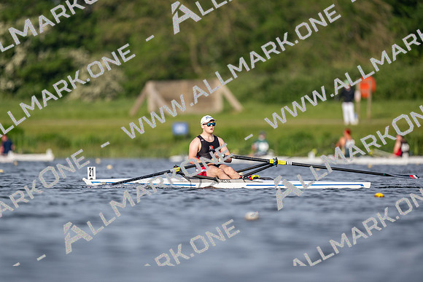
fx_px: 7051
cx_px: 212
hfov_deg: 3.4
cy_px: 141
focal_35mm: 600
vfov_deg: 2.3
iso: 250
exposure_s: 1/2500
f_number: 4
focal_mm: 600
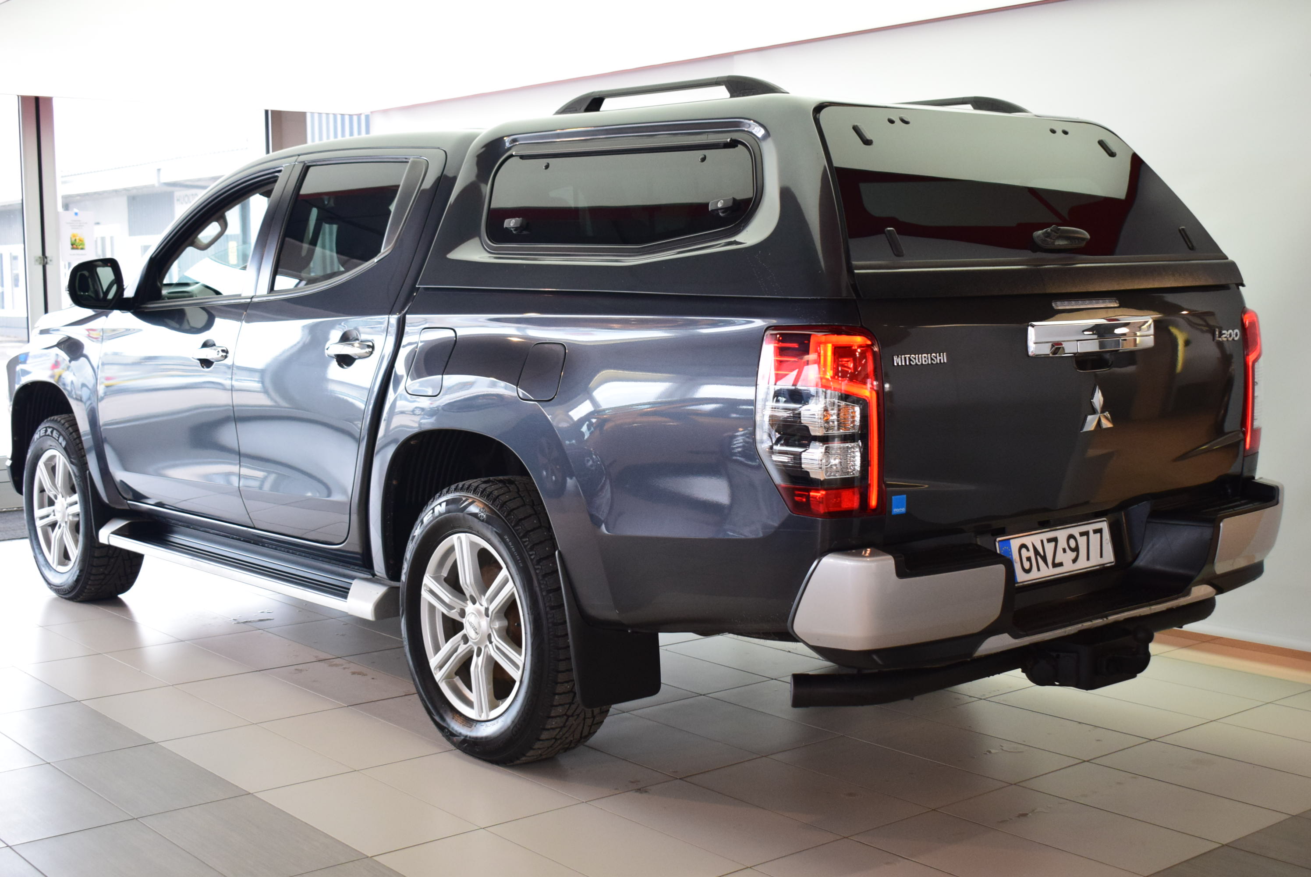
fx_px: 1640
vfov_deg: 29.9
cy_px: 438
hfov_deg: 43.6
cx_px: 656
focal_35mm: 45
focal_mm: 30
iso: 1600
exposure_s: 1/200
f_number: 4.2
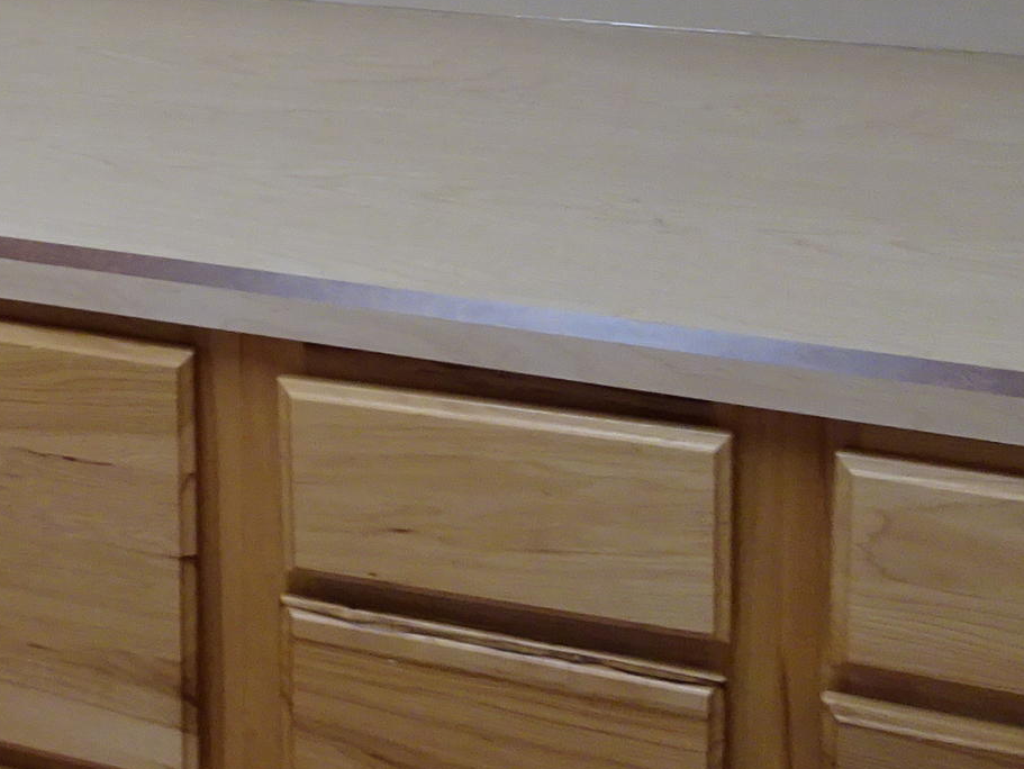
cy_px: -245
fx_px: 2338
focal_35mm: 79
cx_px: -435
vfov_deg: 17.5
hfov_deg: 21.4
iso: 250
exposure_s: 1/30
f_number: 3.5
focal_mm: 4.1
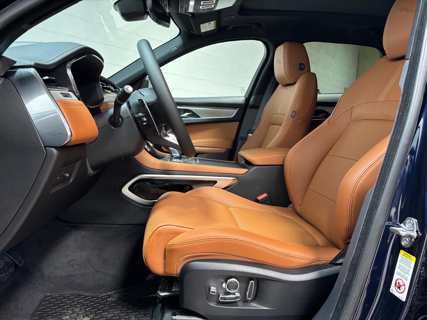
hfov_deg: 67.3
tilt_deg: -8.6
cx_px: 214
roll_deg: -2.0
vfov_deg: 53.1
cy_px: 160
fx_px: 321
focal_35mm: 26
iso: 125
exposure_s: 1/60
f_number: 1.6
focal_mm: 5.96
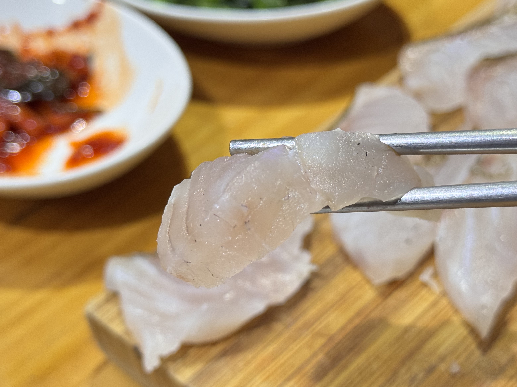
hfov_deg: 31.2
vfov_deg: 23.6
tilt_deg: -40.3
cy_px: 191
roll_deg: +9.8
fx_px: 926
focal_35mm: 62
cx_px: 255
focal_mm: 6.76
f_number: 1.78
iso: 160
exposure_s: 1/60
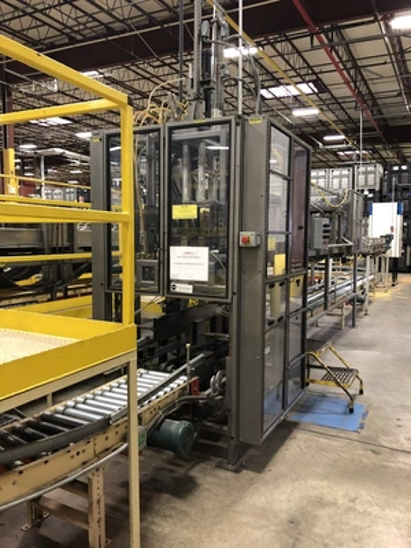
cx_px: 206
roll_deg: -0.6
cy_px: 274
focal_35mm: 28
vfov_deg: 63.4
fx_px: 443
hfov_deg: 49.7
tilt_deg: -4.3
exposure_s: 1/13
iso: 100
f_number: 1.8
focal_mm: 4
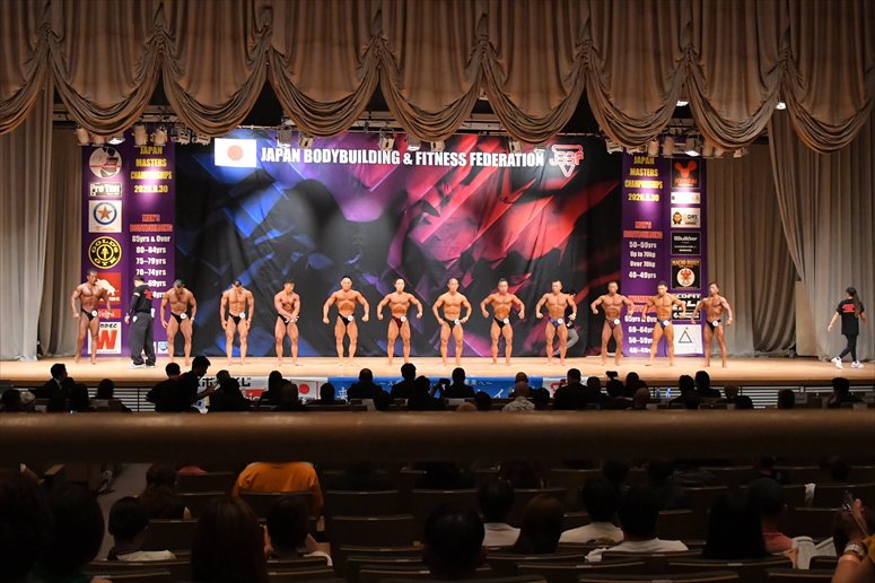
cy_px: 292
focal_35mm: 51
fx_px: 1239
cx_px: 438
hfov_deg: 38.9
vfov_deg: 26.5
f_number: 5.6
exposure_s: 1/400
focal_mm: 34
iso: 9000
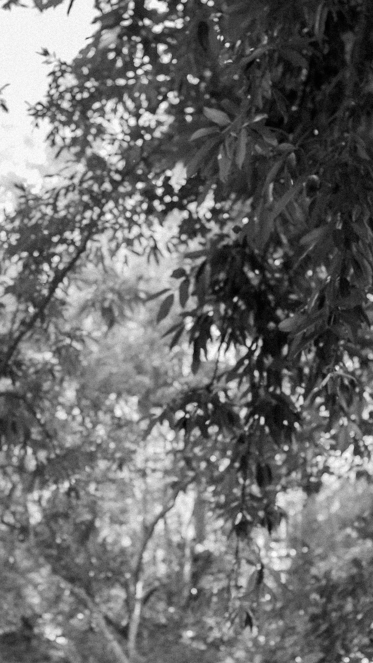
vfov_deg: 15.8
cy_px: 424
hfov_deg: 8.9
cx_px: 130
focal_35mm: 136
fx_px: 2391
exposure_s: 1/200
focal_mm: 50
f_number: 2.5
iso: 640
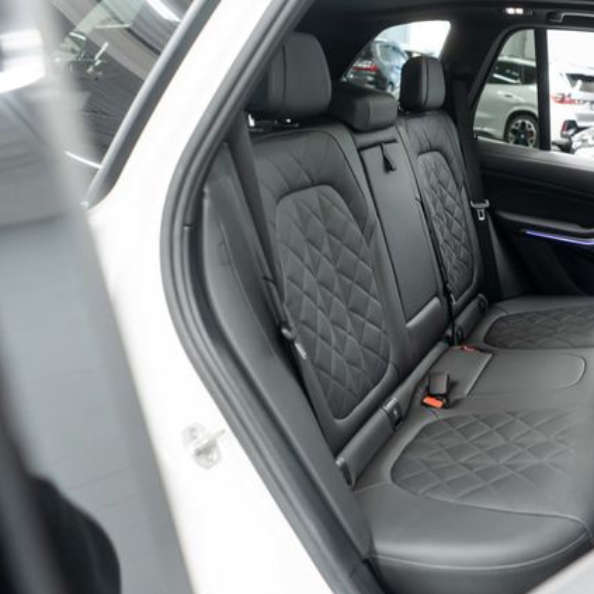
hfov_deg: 44.5
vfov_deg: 46.0
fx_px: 699
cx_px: 444
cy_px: 297
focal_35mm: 36
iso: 1250
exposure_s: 1/40
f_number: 3.2
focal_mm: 28
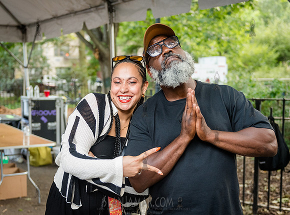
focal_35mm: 49
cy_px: 119
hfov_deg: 38.8
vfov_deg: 29.2
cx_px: 144
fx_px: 412
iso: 2000
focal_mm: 38
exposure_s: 1/200
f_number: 2.8
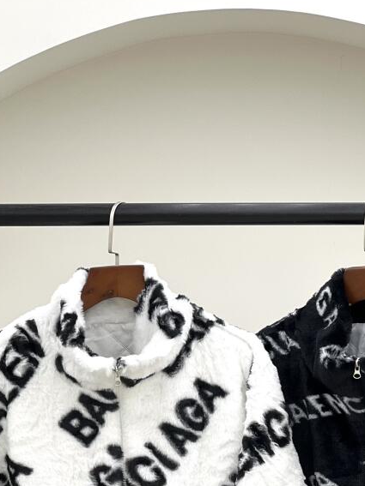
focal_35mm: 163
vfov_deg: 12.1
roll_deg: +0.6
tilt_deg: -0.2
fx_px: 2292
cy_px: 393
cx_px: 240
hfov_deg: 9.1
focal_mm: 9
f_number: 2.8
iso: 25
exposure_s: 1/100
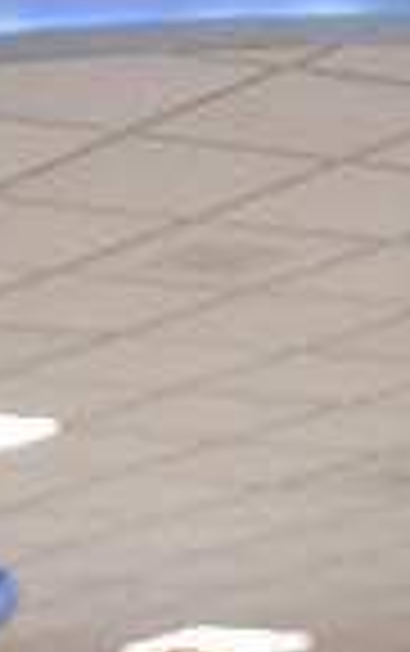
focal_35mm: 269
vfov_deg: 7.7
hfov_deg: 4.9
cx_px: 117
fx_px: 4795
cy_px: 697
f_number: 4.5
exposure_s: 1/200
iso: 6400
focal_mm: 85
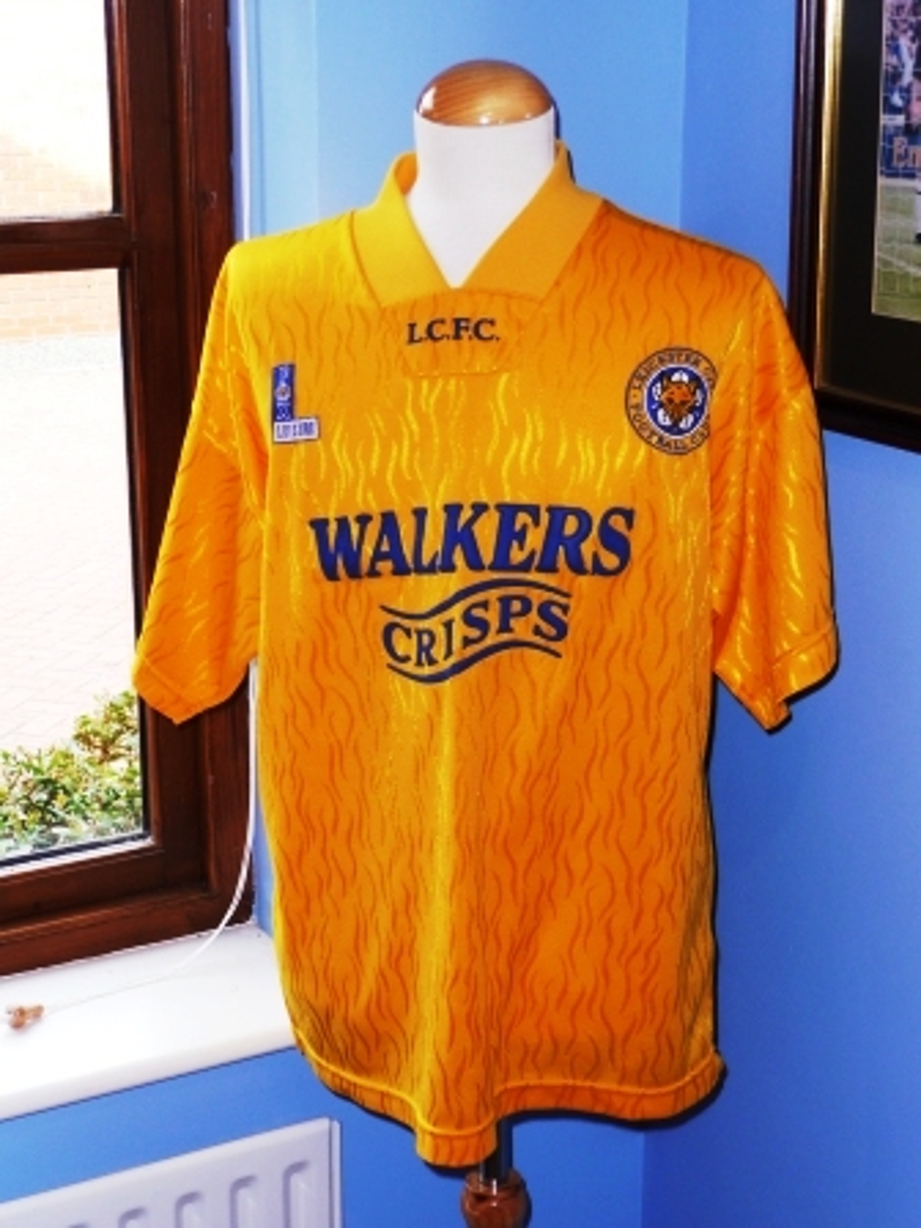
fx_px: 1951
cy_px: 614
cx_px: 460
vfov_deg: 34.9
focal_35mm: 55
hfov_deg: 26.6
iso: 100
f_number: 4.3
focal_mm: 9.3
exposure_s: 1/30
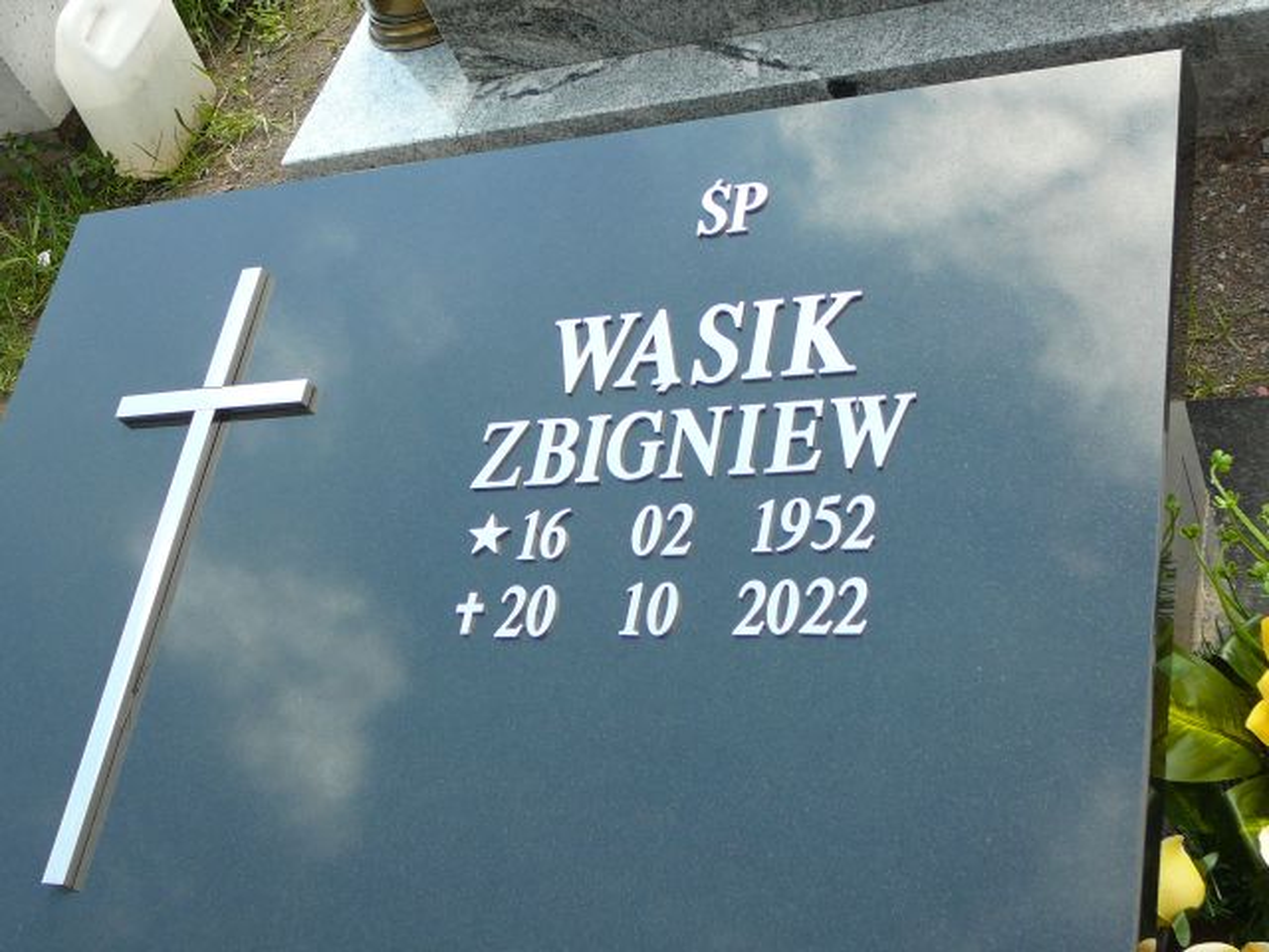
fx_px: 1796
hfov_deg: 38.9
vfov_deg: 29.7
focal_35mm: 49
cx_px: 634
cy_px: 476
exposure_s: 1/250
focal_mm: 7.3
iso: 80
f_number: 3.4
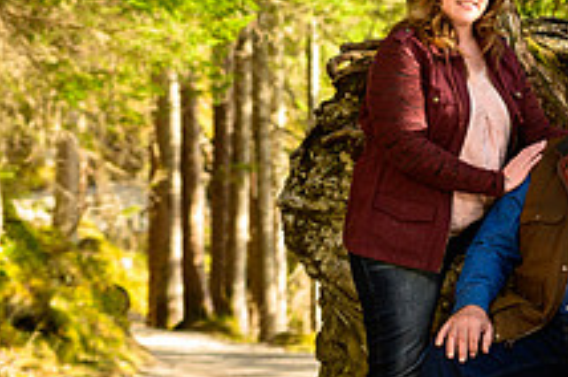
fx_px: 2993
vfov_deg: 7.2
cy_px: 133
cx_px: 677
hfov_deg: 10.7
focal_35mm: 190
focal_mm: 70
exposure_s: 1/100
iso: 200
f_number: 4.5
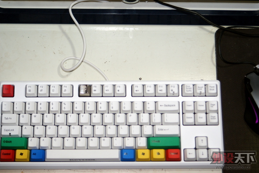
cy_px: 87
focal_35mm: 84
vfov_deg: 16.4
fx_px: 601
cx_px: 129
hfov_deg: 24.3
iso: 400
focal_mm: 55
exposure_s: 1/125
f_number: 4
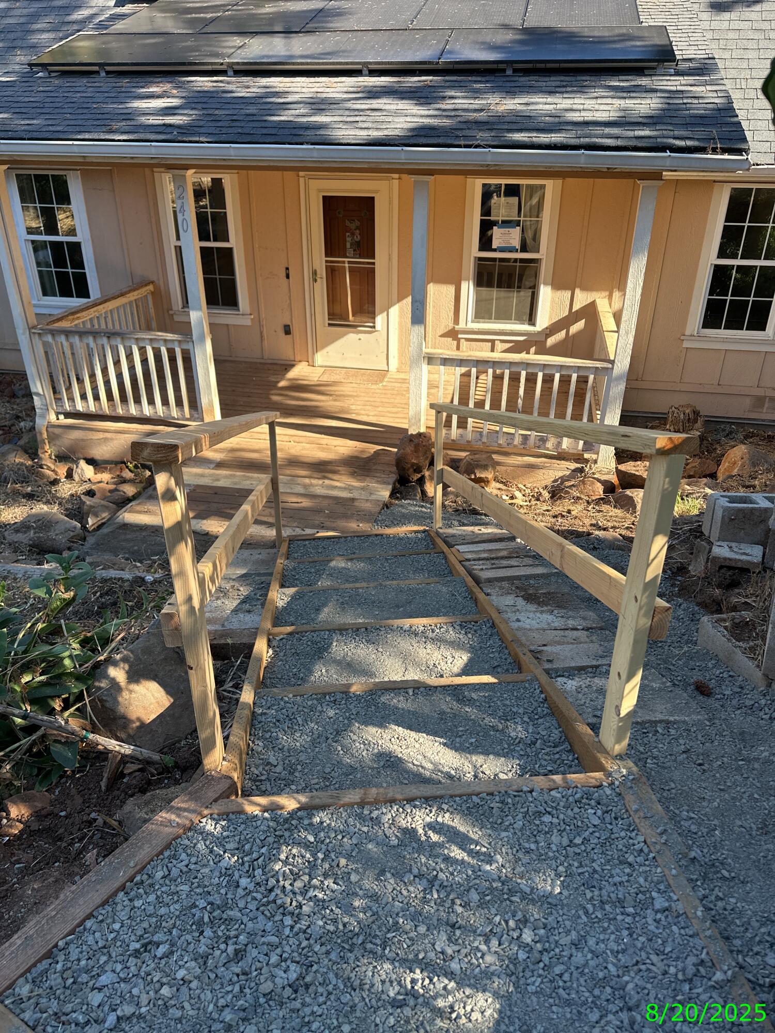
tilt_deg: -26.5
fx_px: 716
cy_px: 516
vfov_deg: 71.6
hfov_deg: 56.8
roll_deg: -0.9
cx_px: 388
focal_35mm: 24
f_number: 1.78
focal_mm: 6.86
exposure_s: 1/527
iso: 80
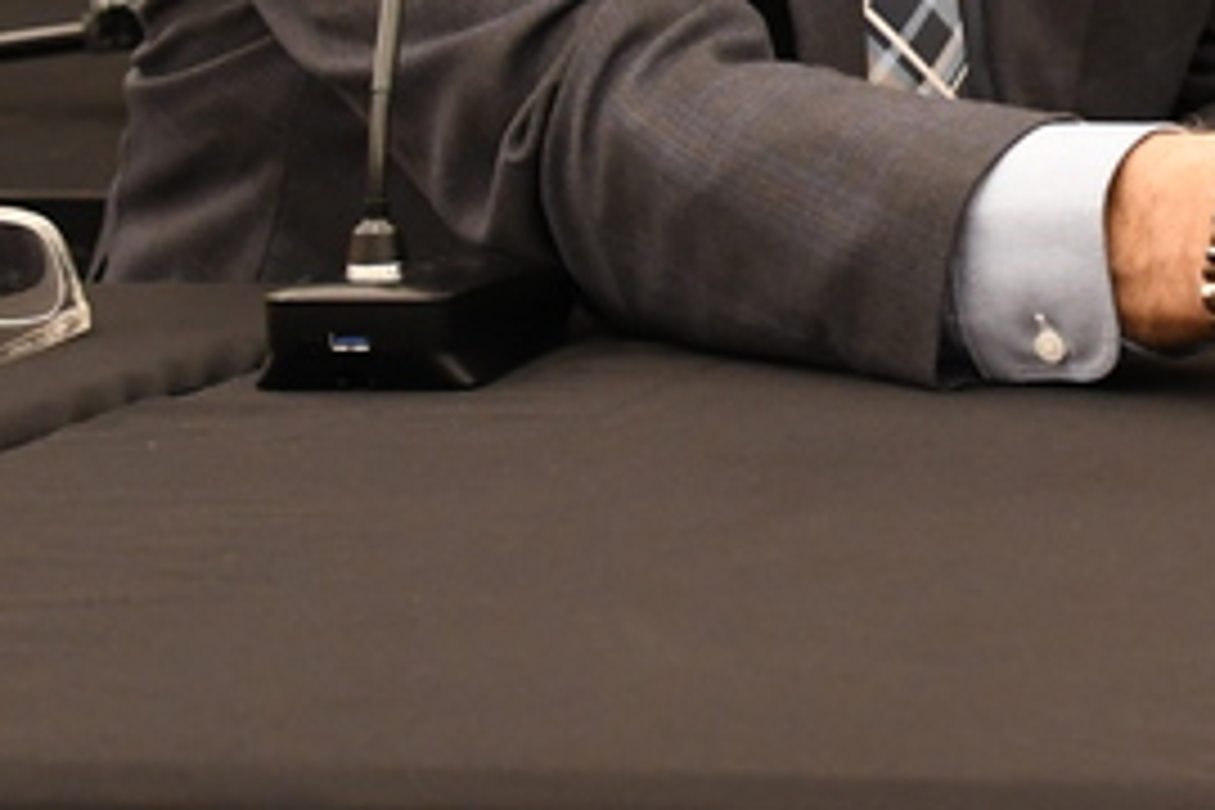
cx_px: 1989
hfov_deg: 12.1
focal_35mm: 159
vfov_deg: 8.5
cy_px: -290
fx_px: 5366
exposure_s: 1/100
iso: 1600
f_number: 5.6
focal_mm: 28
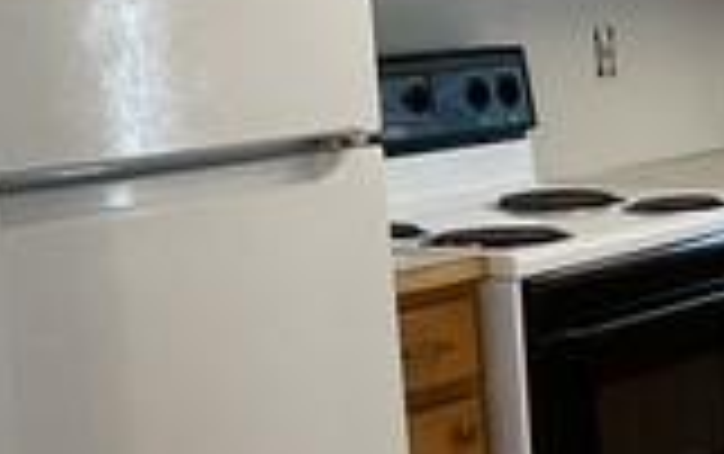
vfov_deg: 10.8
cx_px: 1250
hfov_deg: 15.1
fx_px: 2410
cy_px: 292
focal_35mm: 122
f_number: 1.8
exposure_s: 1/60
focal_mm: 3
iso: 100
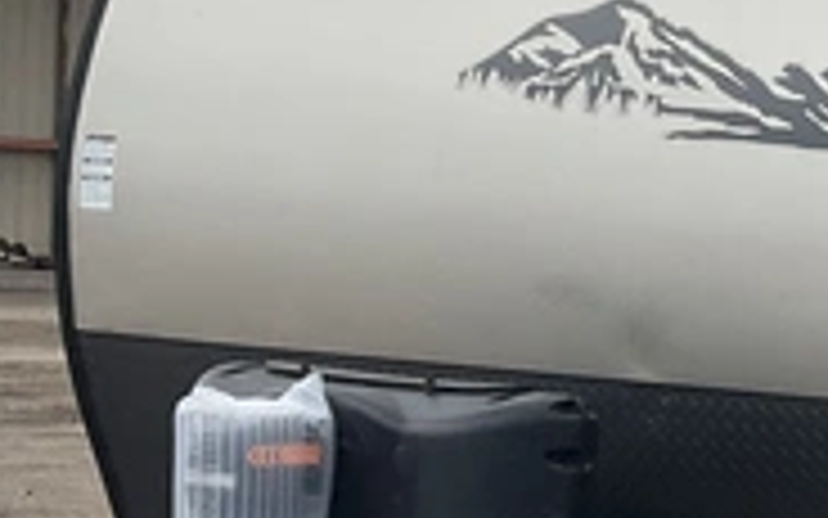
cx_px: 1080
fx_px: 2821
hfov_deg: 15.8
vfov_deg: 10.5
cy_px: 318
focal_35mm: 125
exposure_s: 1/2227
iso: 25
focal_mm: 3
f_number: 1.8
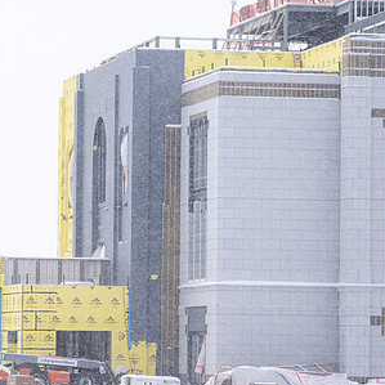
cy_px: 189
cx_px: 90
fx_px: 3007
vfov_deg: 7.3
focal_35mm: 239
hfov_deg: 7.3
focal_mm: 145
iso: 100
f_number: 10
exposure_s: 1/250
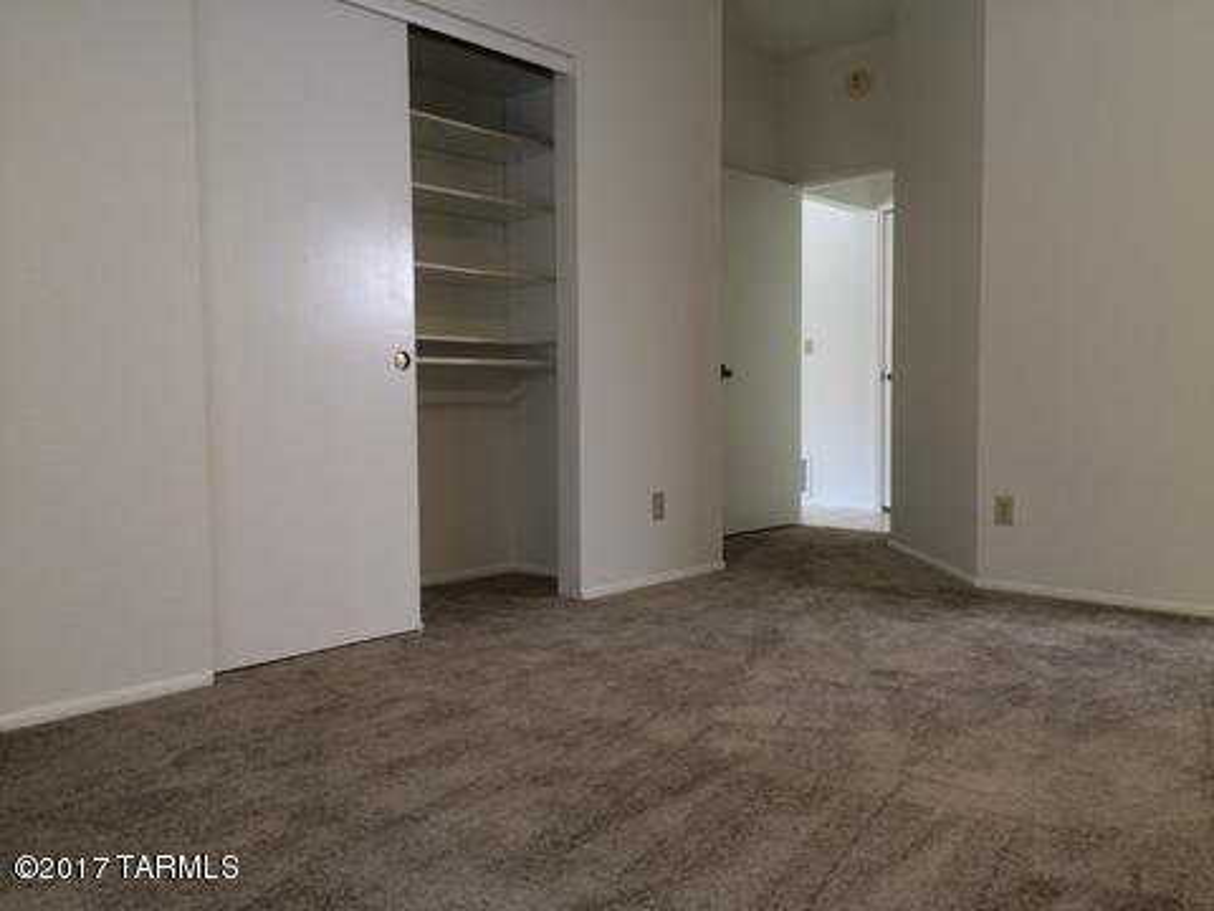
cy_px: 456
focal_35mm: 29
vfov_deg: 48.2
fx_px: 1017
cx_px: 607
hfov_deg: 61.7
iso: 50
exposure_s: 1/30
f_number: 2.2
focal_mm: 4.15
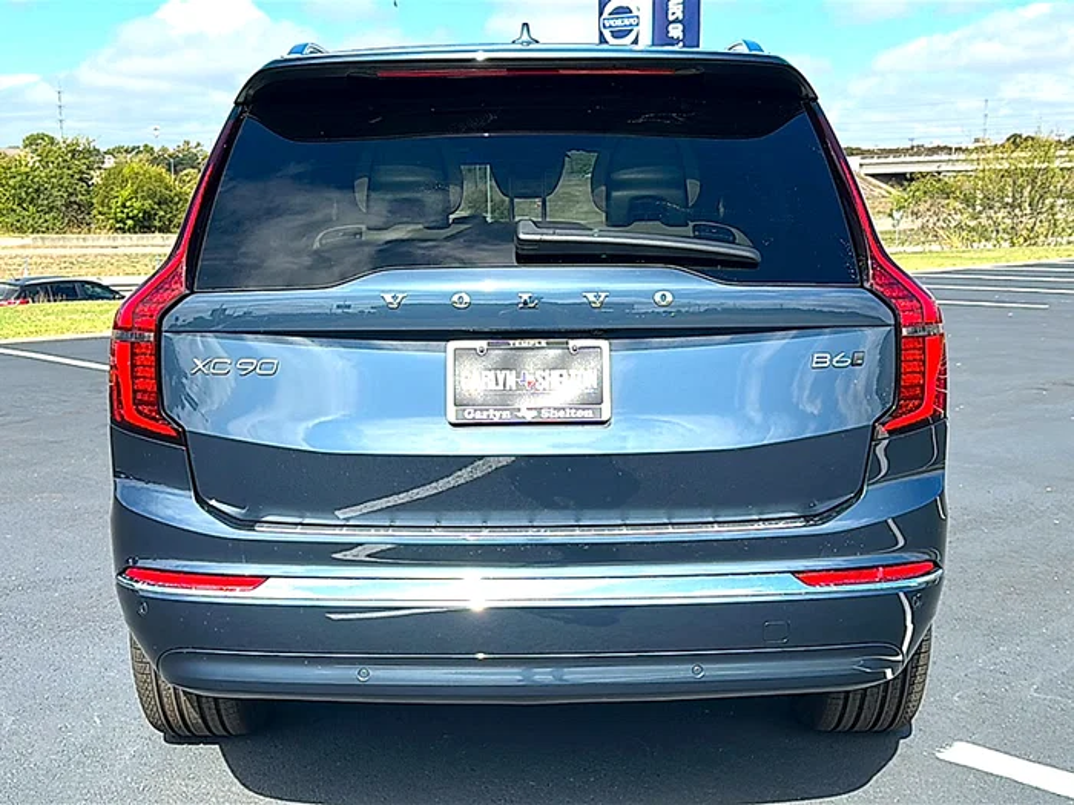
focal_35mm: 38
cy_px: 402
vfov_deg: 37.7
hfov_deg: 49.0
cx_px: 537
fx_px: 1179
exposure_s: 1/3268
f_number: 1.78
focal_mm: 6.86
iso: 80
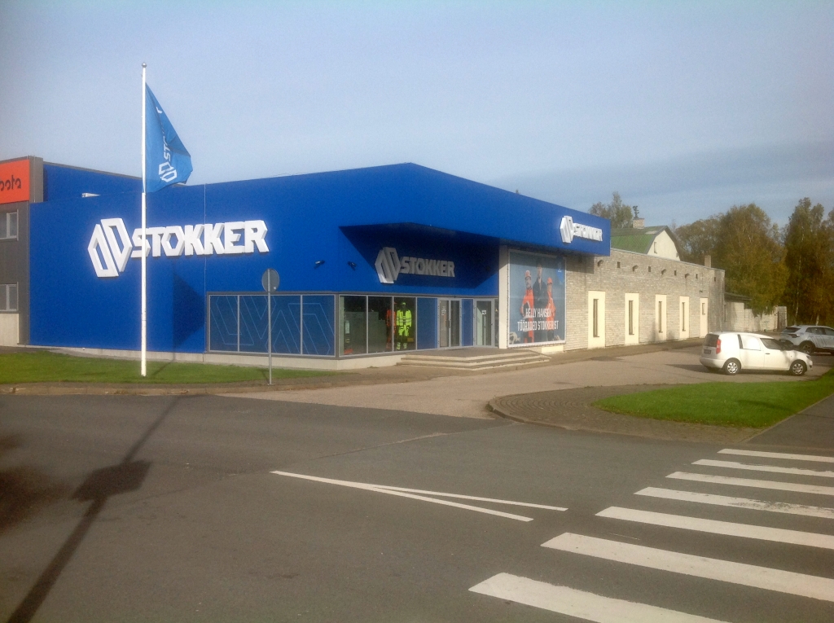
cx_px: 417
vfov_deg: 40.6
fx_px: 842
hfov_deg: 52.7
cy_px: 312
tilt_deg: -3.6
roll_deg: -0.5
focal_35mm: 35
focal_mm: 4.28
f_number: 2.4
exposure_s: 1/1681
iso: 50
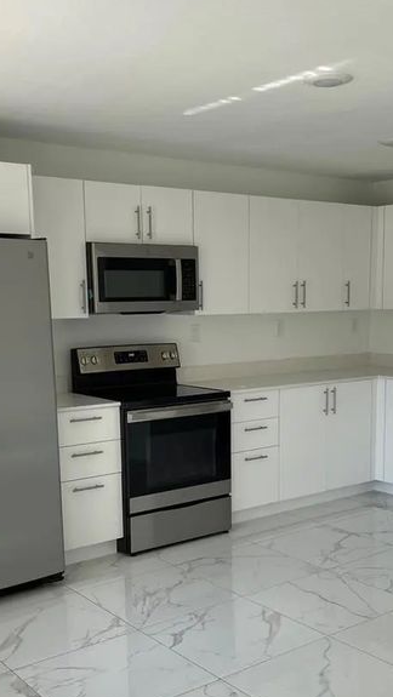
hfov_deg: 28.4
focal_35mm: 42
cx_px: 222
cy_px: 416
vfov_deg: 48.1
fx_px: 777
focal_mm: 5.1
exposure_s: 1/220
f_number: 1.6
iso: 32
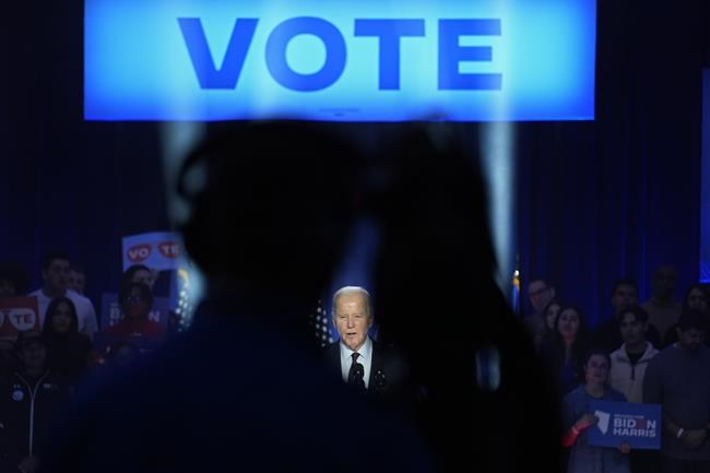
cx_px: 355
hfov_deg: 15.5
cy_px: 236
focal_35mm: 132
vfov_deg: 10.4
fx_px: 2603
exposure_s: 1/500
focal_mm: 132
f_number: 2.8
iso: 3200
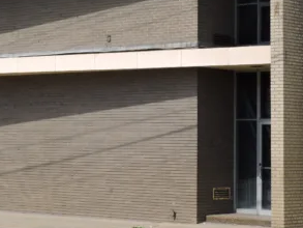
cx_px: 68
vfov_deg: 11.8
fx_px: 1095
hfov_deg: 15.7
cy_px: 53
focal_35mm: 125
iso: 100
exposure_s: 1/800
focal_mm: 9.8
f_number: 3.7
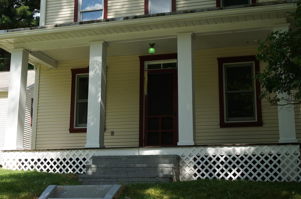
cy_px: 92
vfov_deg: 23.3
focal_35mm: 58
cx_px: 142
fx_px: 484
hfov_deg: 34.5
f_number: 6.3
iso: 100
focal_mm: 26
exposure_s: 1/200
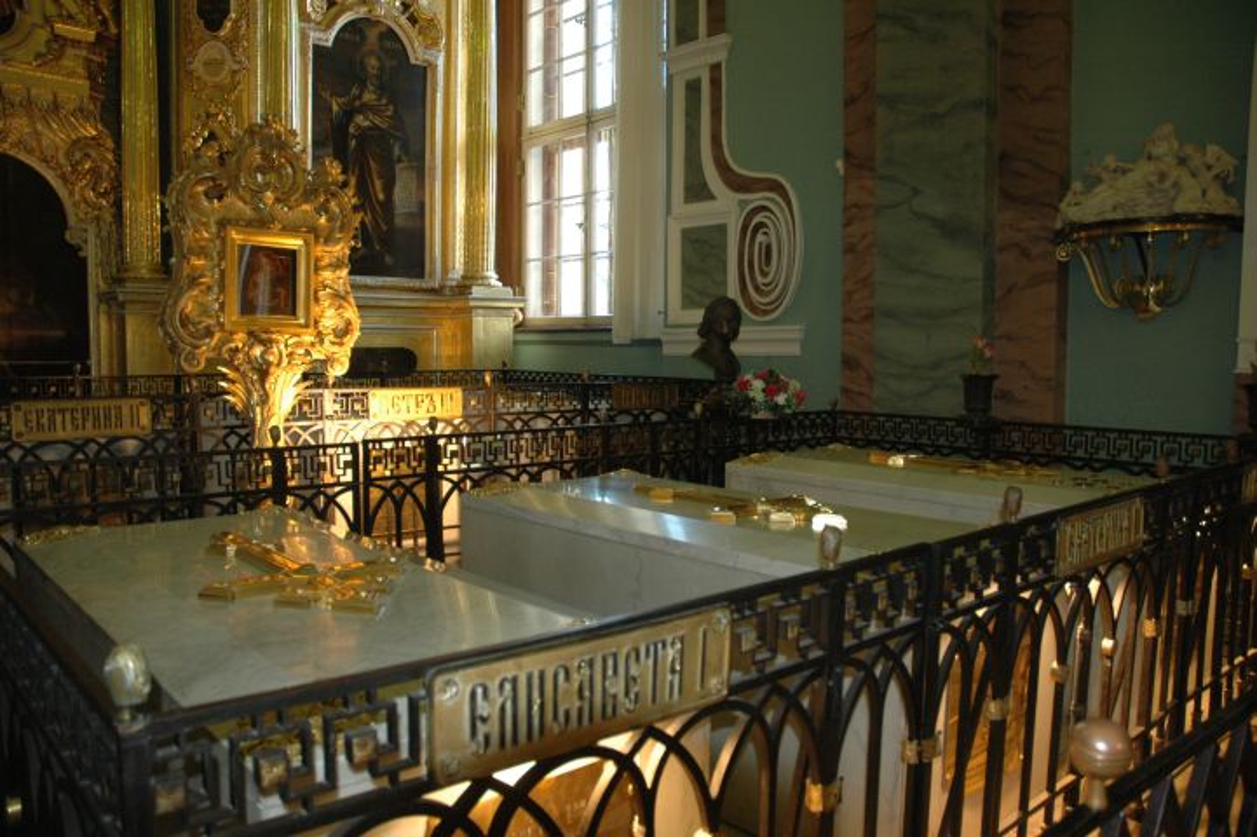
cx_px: 628
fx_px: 942
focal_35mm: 27
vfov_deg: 47.9
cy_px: 418
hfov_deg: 67.4
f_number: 3.5
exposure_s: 1/30
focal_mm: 18
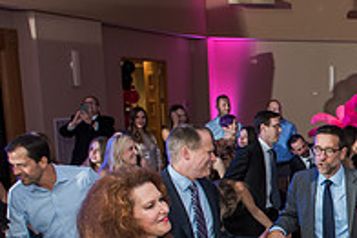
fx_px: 705
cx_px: 428
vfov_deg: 18.6
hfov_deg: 25.5
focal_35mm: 71
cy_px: 246
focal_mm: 24
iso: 1000
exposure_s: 1/100
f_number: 4
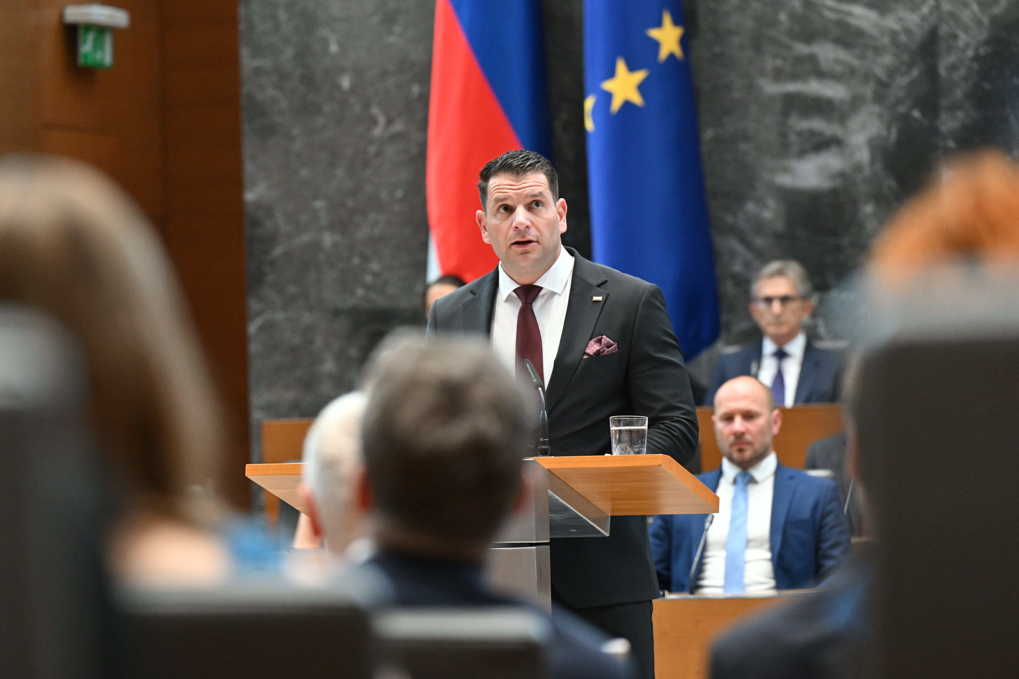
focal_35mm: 200
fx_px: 5661
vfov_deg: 6.9
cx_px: 510
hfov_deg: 10.3
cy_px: 340
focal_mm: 200
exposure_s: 1/160
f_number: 4.5
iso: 4000
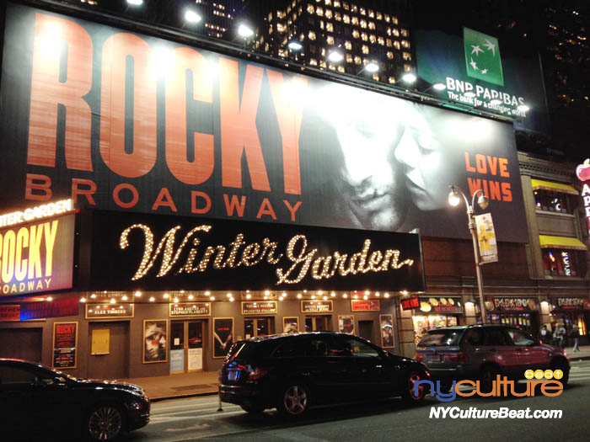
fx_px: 597
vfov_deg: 40.7
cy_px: 221
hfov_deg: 52.6
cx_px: 295
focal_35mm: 35
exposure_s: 1/20
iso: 125
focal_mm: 4.28
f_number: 2.4
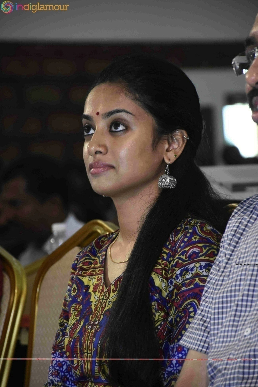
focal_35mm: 210
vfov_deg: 9.8
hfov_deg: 6.5
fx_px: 2257
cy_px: 194
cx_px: 129
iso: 2500
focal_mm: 140
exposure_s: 1/100
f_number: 5.6
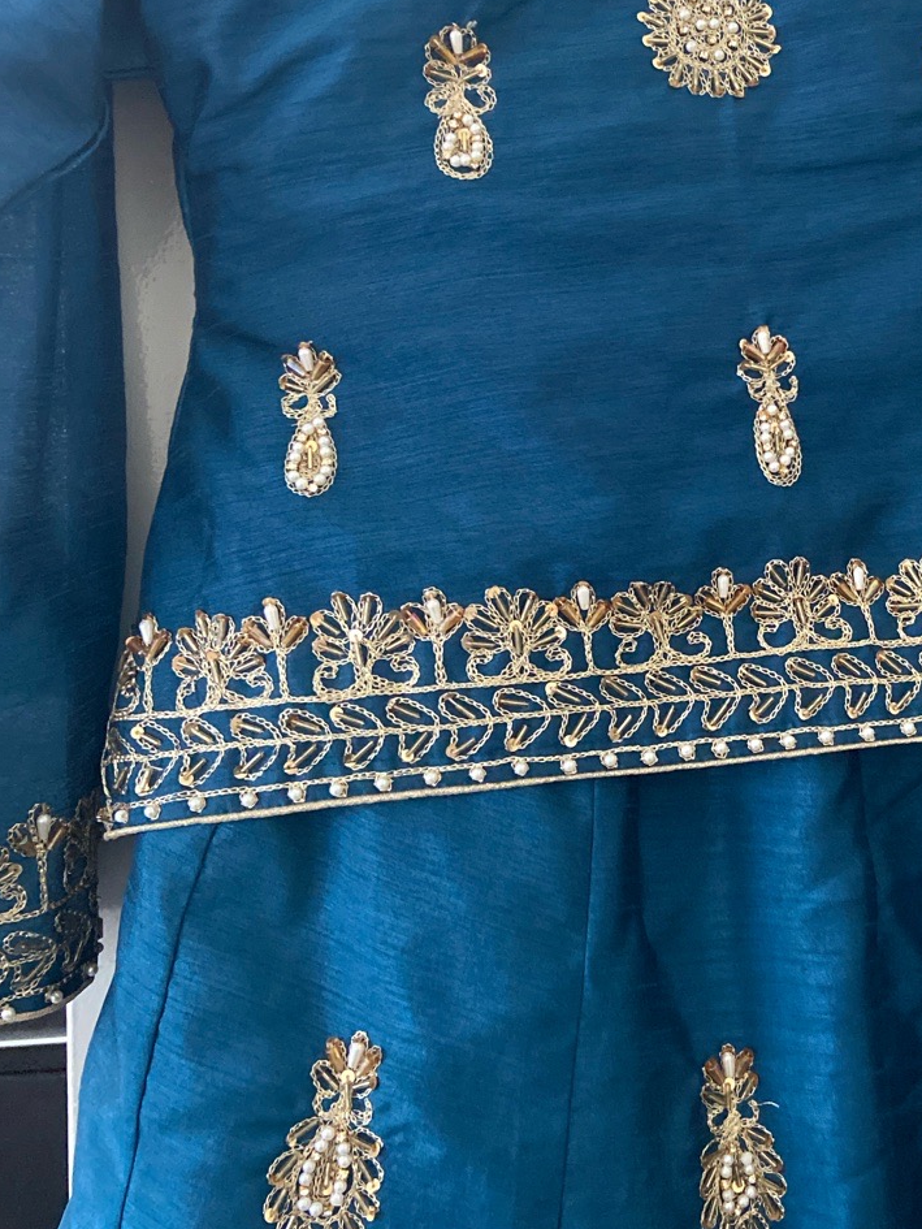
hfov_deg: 31.8
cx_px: 776
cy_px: 449
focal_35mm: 44
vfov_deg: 42.6
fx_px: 1562
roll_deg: +0.5
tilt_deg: -0.6
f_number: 1.8
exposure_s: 1/33
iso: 640
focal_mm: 4.25
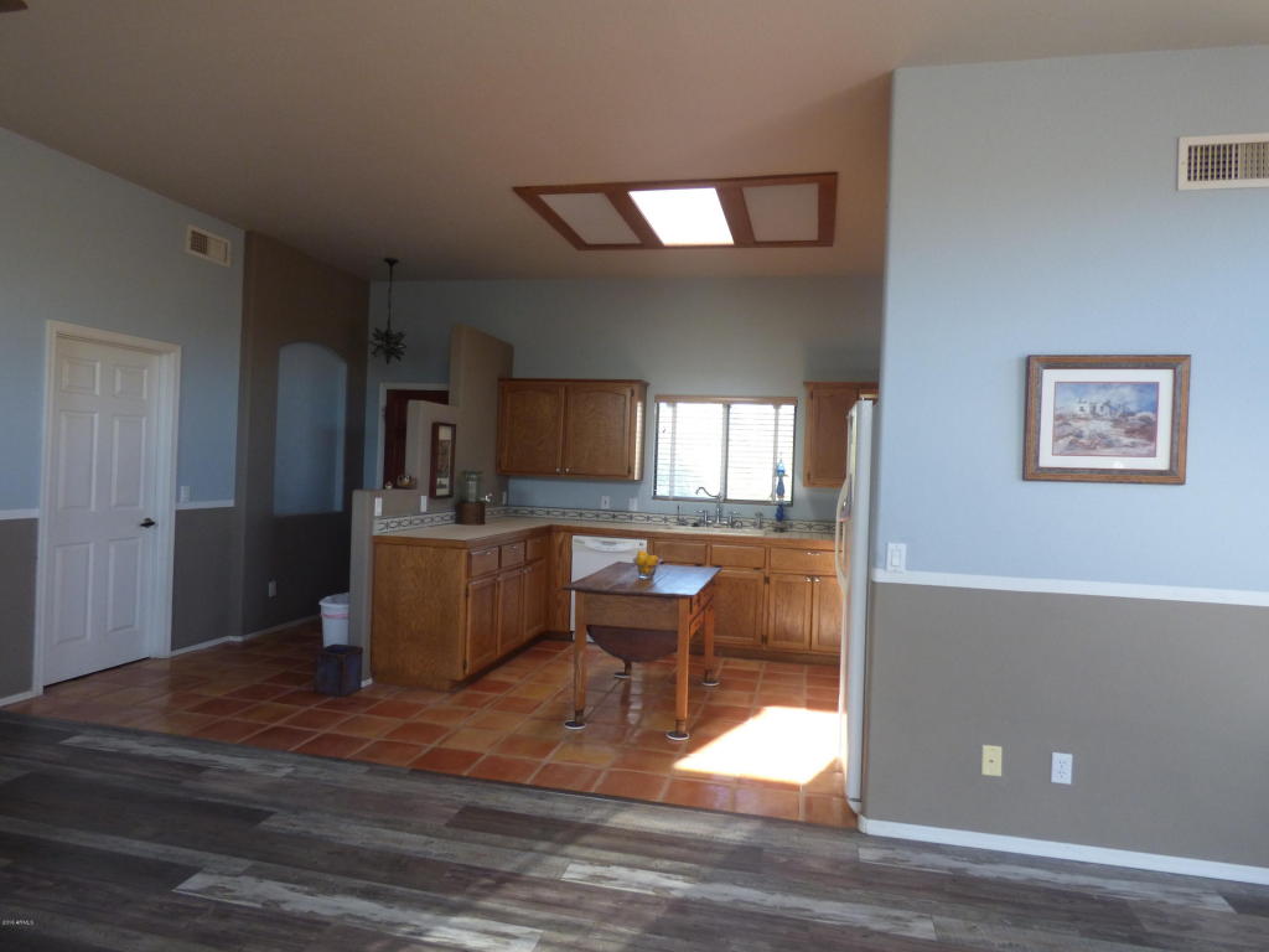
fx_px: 733
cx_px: 634
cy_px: 476
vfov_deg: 66.0
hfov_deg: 81.7
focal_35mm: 20
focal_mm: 3.58
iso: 200
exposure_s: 1/60
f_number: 2.8
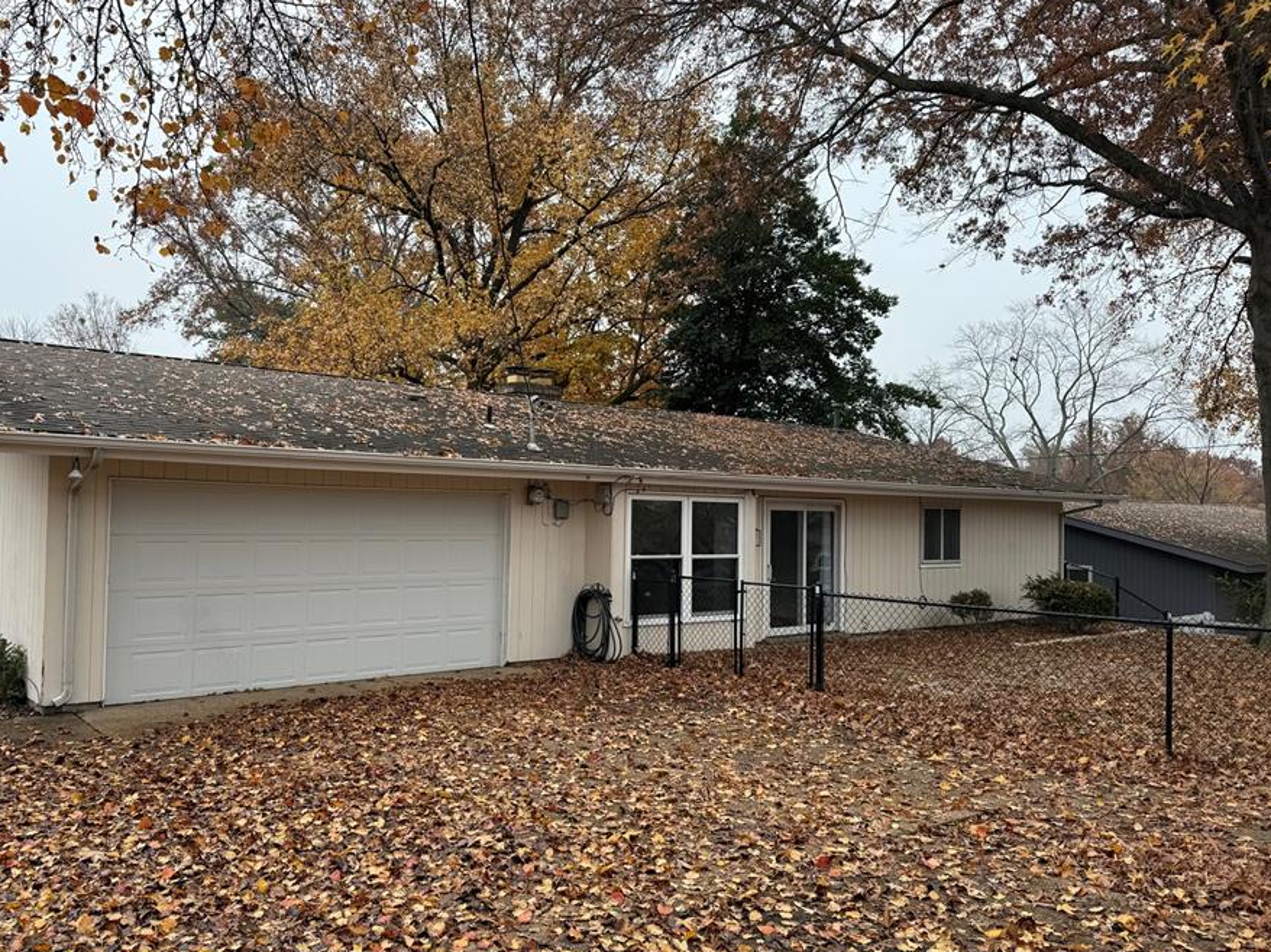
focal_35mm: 28
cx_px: 536
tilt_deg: +1.2
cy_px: 482
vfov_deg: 49.7
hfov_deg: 63.1
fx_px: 1028
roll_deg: -1.2
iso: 80
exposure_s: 1/695
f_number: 1.78
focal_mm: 6.76
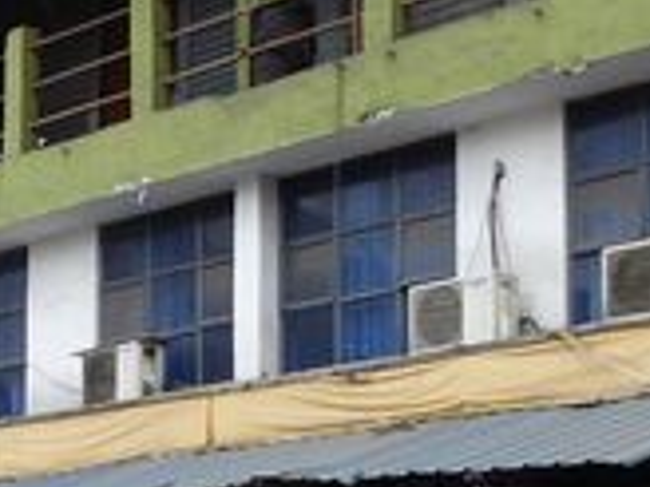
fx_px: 2291
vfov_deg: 11.9
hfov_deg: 15.4
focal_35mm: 122
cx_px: -206
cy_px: 546
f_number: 3.3
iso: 80
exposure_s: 1/320
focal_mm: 4.3
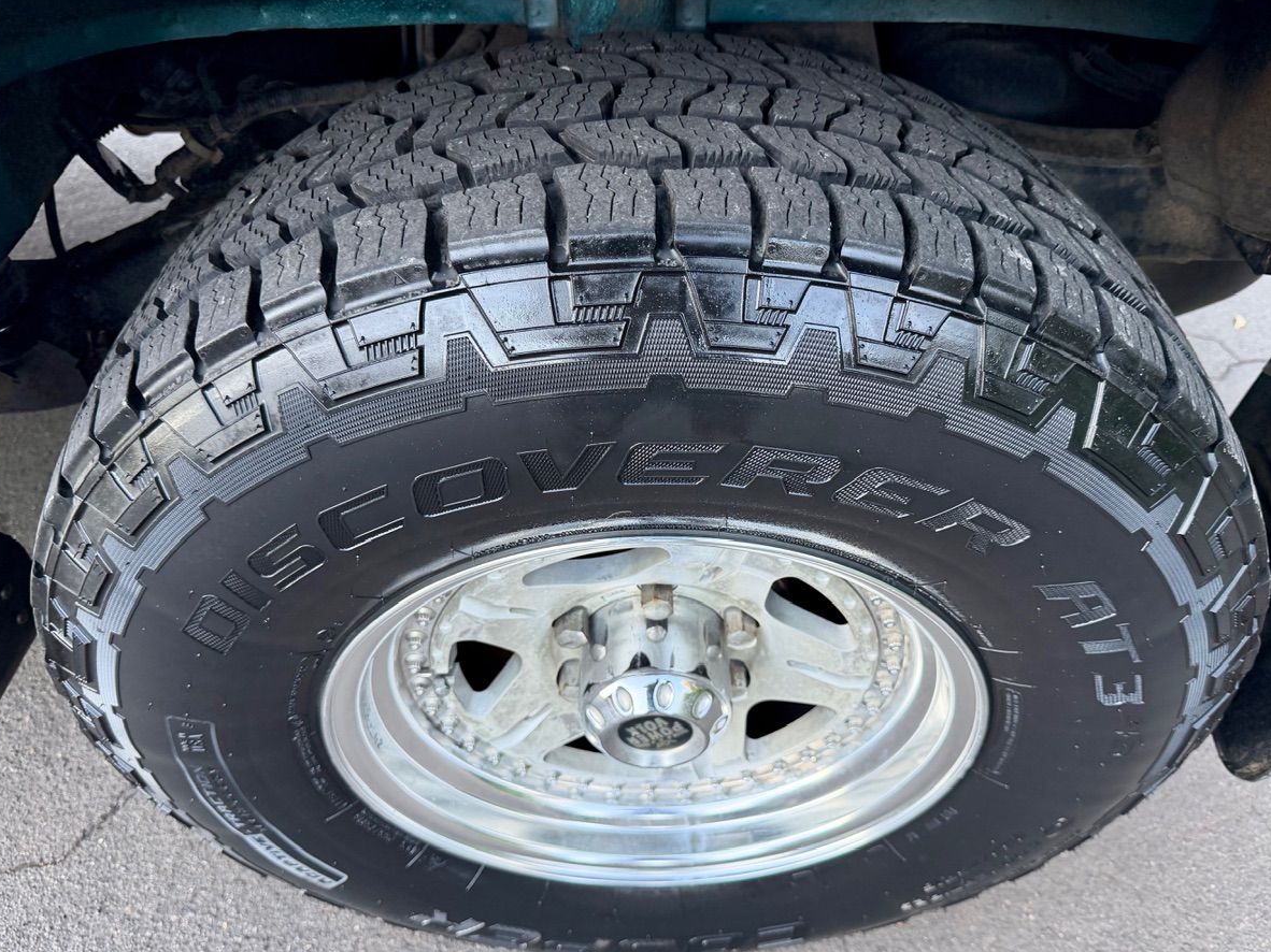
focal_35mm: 26
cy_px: 506
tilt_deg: -46.9
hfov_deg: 67.3
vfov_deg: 53.0
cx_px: 655
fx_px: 954
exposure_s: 1/96
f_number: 1.78
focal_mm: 6.76
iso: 200
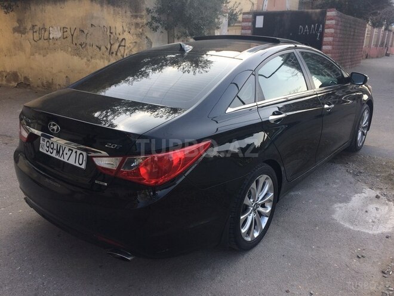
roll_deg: -1.6
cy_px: 148
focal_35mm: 29
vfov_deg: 48.2
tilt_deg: -18.3
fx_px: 330
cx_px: 197
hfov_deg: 61.7
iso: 32
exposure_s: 1/328
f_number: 2.2
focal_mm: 4.15
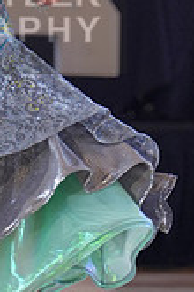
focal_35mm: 563
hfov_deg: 2.4
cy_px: 16
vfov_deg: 3.7
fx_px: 4551
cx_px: -116
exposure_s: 1/500
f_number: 2
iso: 800
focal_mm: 107
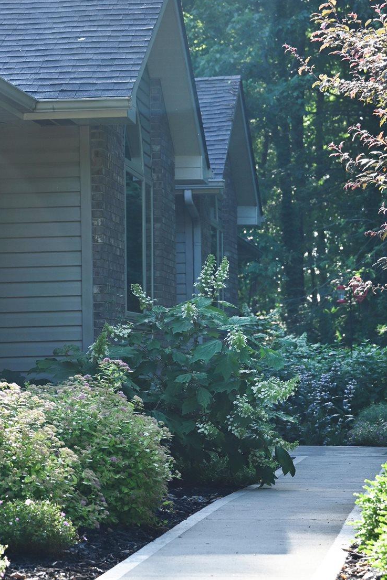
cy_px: 334
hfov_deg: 11.0
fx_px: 2016
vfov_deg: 16.4
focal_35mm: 125
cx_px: 200
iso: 200
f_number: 4
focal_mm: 60
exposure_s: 1/400
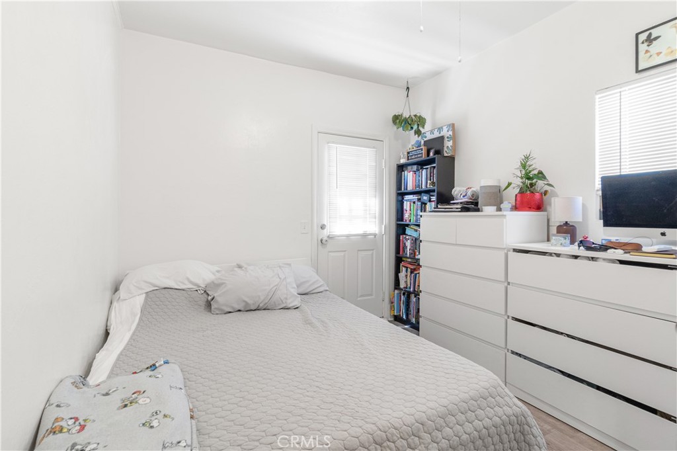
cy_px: 226
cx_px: 338
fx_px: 282
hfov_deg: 100.4
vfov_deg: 77.3
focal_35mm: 15
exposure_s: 1/2
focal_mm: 10
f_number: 7.1
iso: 320
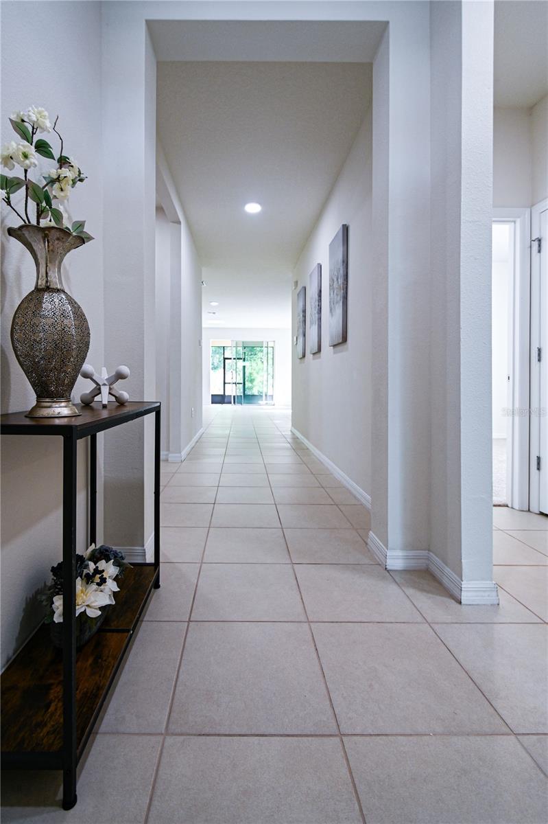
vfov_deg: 100.4
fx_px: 343
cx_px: 274
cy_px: 412
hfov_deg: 77.3
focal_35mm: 15
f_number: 3.5
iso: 100
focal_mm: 10
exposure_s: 1/30
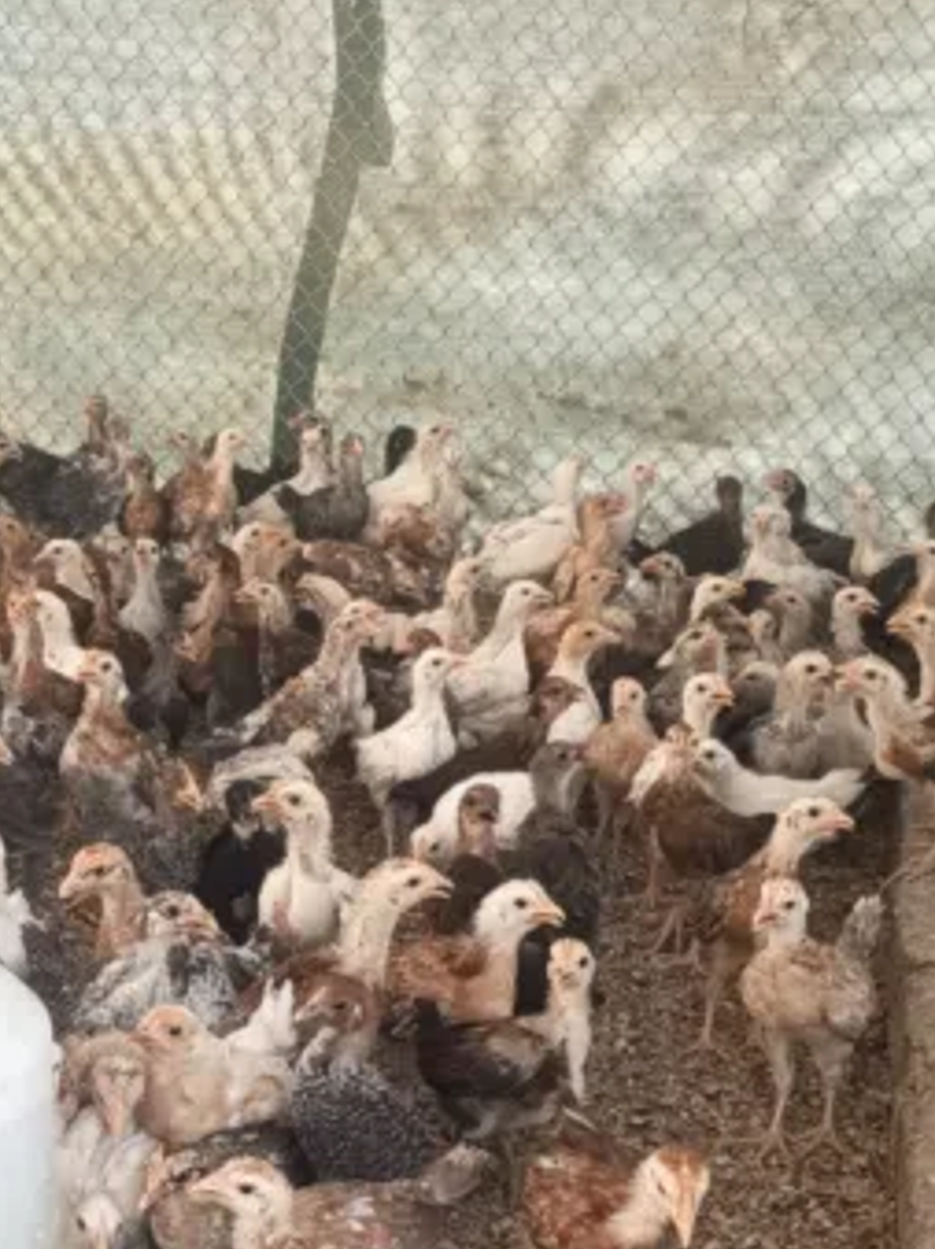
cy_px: 721
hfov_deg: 32.1
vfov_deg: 42.0
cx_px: 414
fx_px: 1623
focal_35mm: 45
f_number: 1.7
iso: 278
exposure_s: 1/100
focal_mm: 5.27
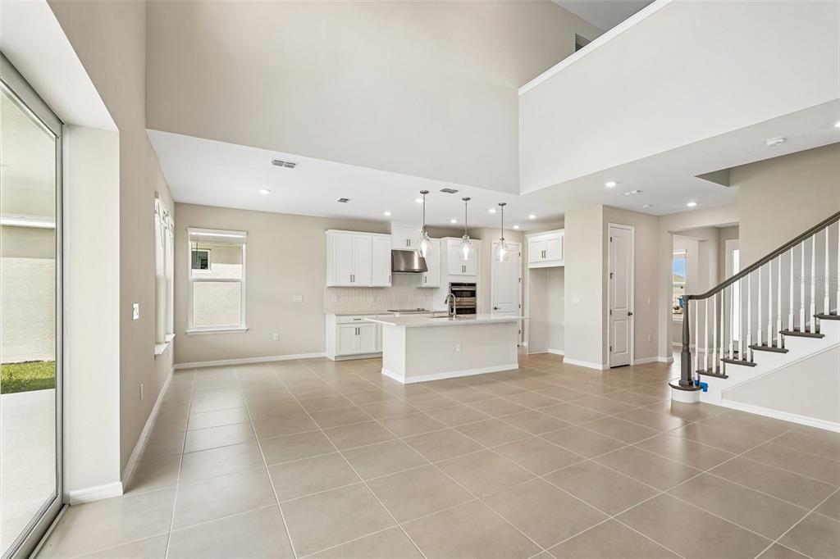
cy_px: 280
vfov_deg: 73.7
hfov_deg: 96.8
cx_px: 420
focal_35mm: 16
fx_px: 373
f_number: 8
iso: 400
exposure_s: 1/100
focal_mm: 16
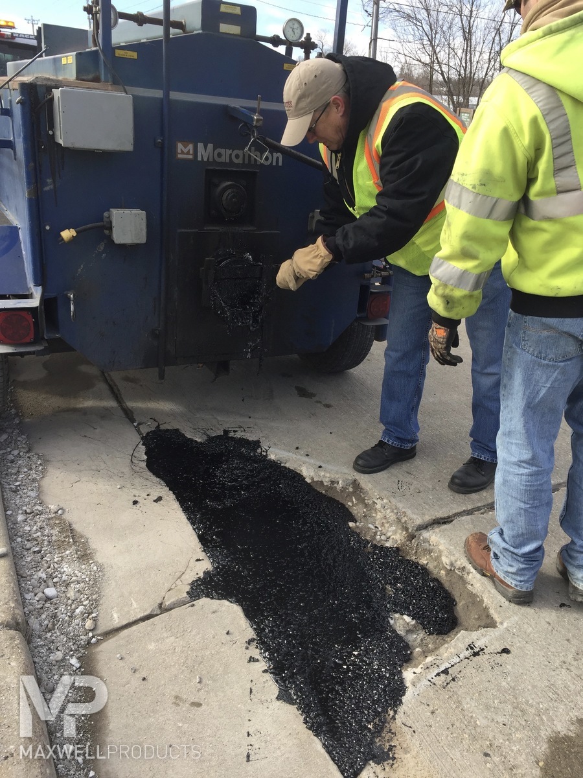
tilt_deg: -21.2
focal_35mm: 29
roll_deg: -3.5
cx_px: 292
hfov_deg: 48.2
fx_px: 651
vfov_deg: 61.7
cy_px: 389
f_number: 2.2
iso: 32
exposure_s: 1/648
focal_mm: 4.15
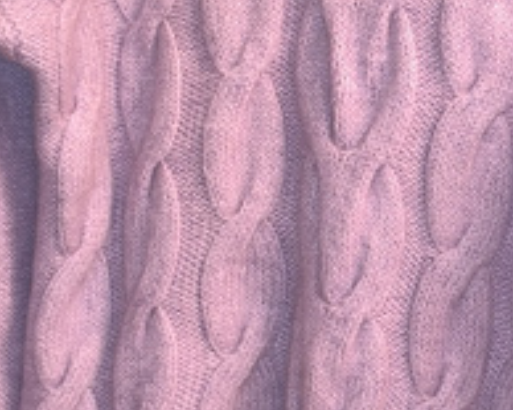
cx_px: 377
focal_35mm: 98
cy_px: 161
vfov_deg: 15.7
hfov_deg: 19.5
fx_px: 1487
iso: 1600
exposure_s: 1/25
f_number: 1.65
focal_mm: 6.14
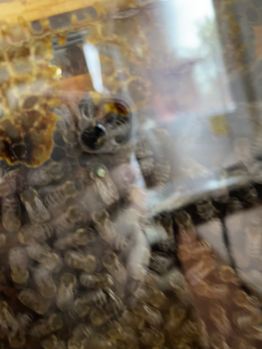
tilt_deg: -11.6
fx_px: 262
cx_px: 131
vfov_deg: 67.3
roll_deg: +15.5
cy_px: 174
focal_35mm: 26
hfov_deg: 53.1
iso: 500
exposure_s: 1/45
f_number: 1.6
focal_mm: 5.1
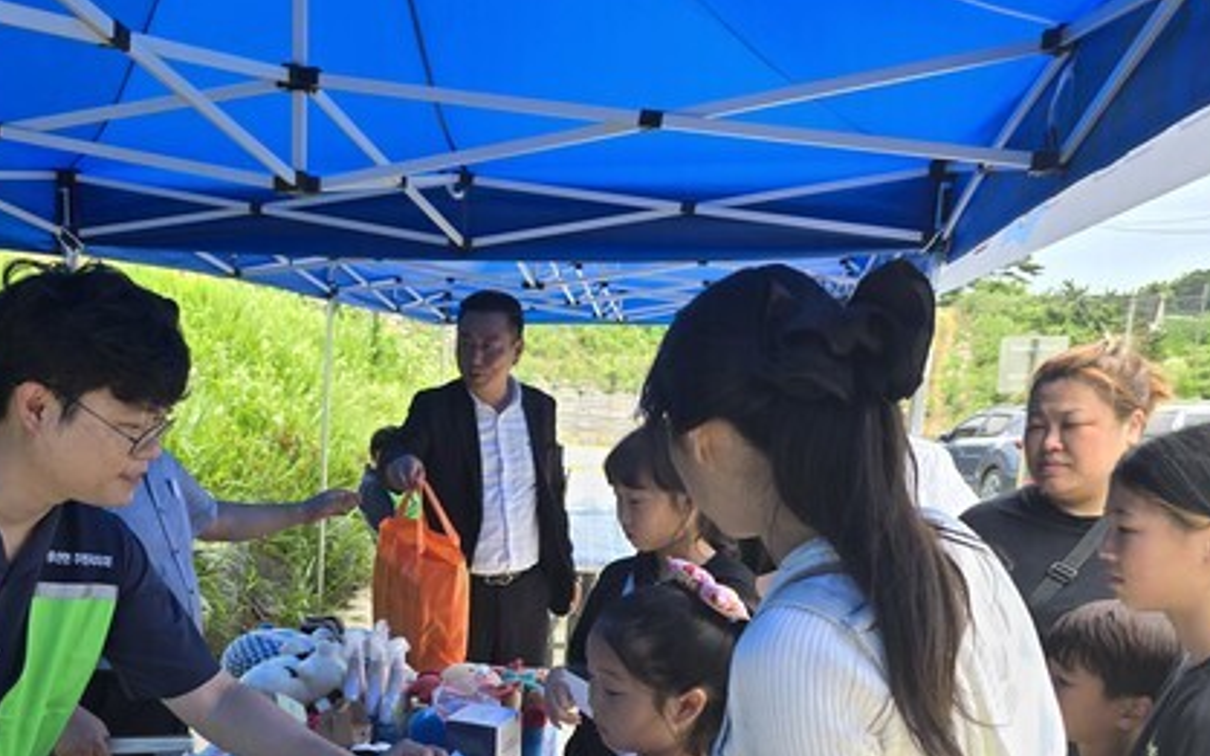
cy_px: 626
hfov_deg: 54.3
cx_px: 408
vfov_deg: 34.9
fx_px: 1154
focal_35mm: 35
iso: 16
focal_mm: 6.3
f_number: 1.7
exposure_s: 1/180
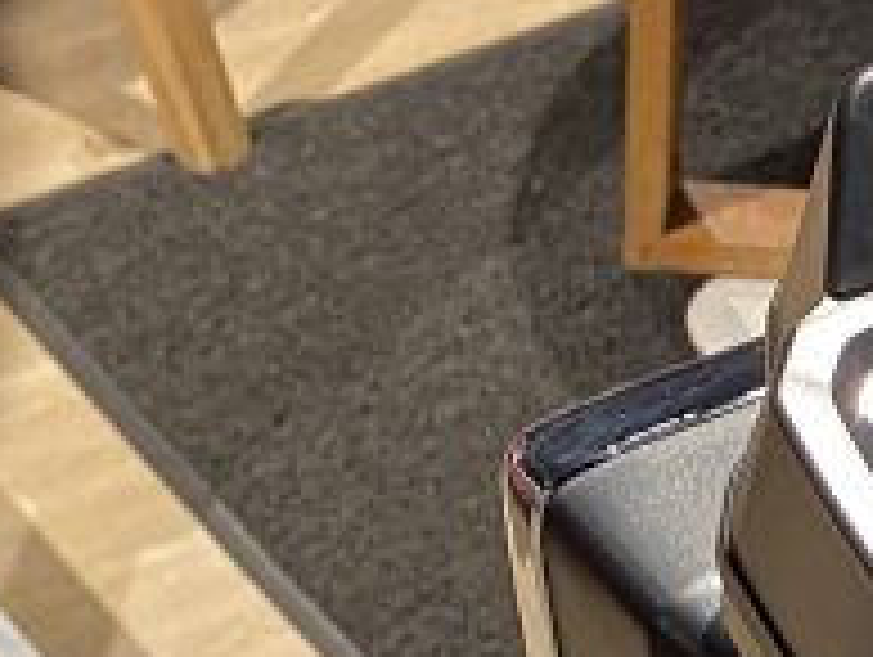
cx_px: 1750
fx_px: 3586
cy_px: 1492
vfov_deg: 9.5
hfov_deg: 12.3
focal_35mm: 142
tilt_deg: -52.9
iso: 160
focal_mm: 4.25
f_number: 1.8
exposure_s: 1/50
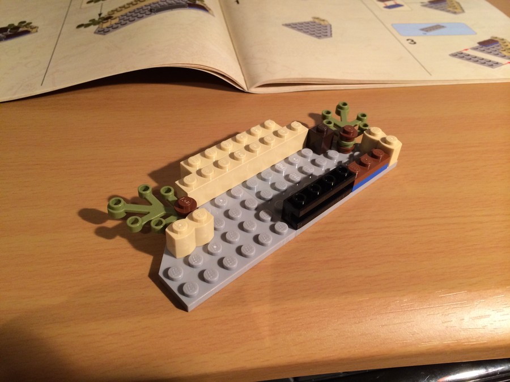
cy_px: 191
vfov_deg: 46.8
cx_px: 255
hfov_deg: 60.0
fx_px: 442
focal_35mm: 30
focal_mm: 4.12
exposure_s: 1/33
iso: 200
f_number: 2.2
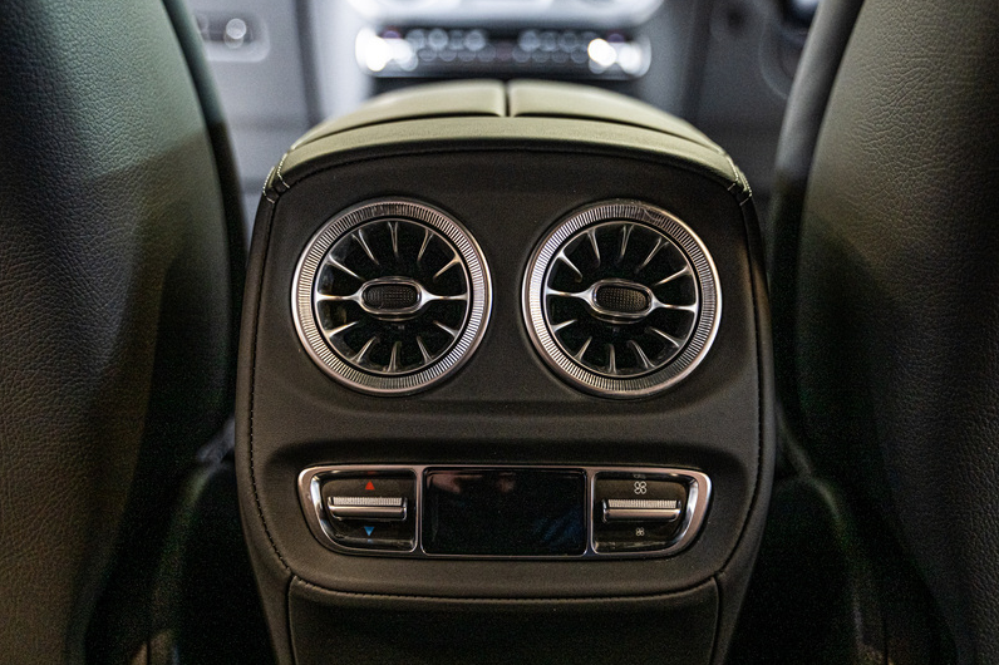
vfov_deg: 36.8
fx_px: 999
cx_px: 508
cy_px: 363
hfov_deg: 53.1
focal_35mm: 36
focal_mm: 28
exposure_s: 1/160
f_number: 2.8
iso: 1600
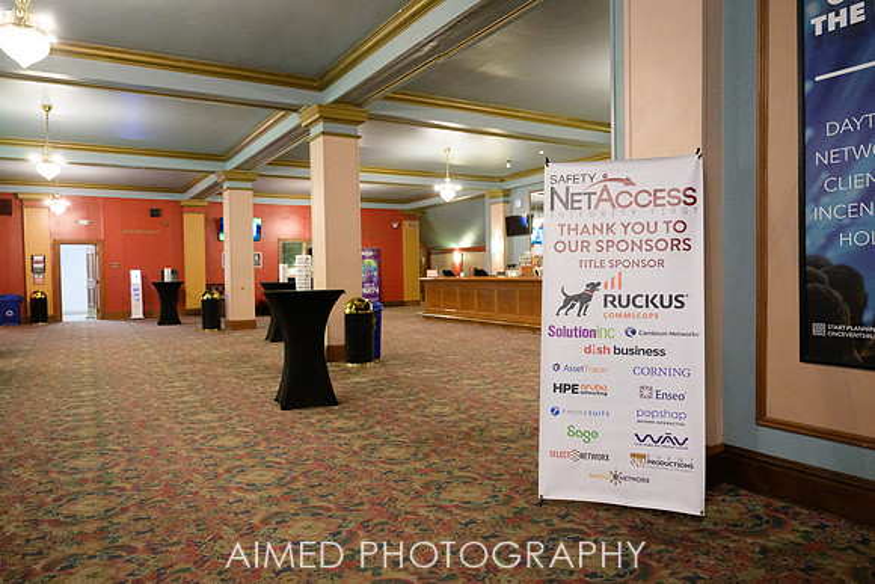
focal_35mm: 25
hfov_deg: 71.1
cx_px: 438
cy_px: 292
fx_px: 612
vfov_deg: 51.0
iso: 4000
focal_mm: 24
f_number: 2.8
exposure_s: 1/160
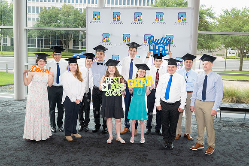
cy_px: 76
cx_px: 128
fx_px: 251
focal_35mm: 36
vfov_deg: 36.6
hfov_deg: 52.7
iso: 640
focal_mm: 33
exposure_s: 1/200
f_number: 5.6
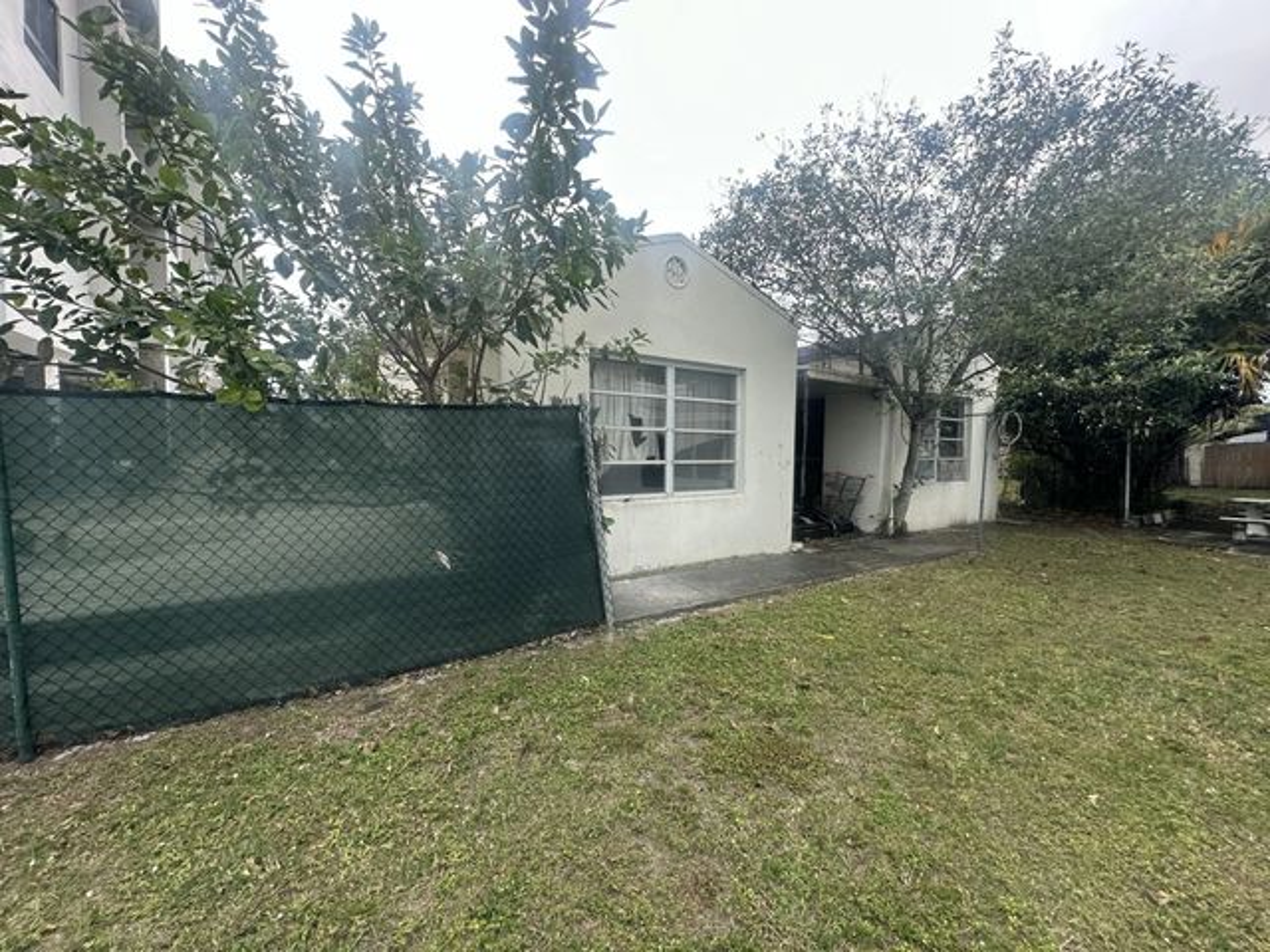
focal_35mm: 14
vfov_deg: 85.7
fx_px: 514
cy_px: 476
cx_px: 635
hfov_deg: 102.1
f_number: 2.2
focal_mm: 2.22
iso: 64
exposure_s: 1/99
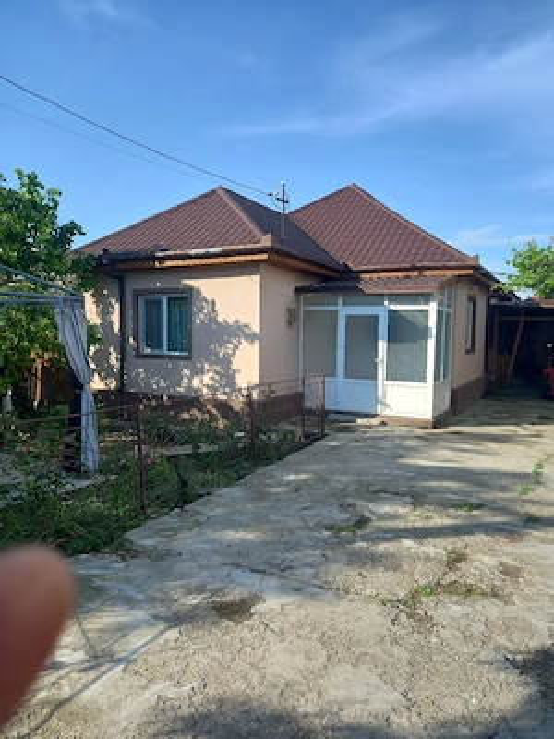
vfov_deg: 69.4
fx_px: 533
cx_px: 277
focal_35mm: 25
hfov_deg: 54.9
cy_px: 370
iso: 25
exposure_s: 1/400
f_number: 2
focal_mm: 4.6
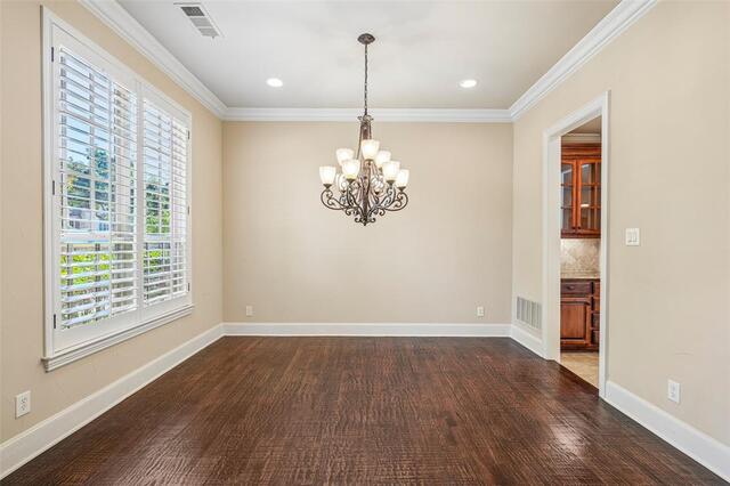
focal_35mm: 16
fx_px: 324
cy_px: 243
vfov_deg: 73.7
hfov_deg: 96.8
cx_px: 365
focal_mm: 16
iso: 400
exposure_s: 1/25
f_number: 8
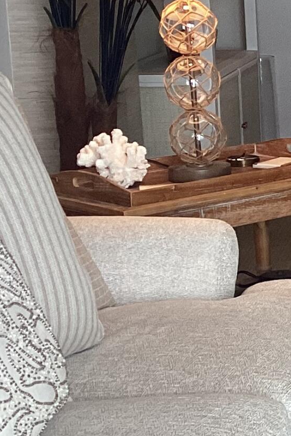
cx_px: 622
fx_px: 1419
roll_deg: -0.9
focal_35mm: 117
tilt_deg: -9.1
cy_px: 153
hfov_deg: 10.5
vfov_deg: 17.5
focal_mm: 3.3
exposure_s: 1/60
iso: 100
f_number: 2.4
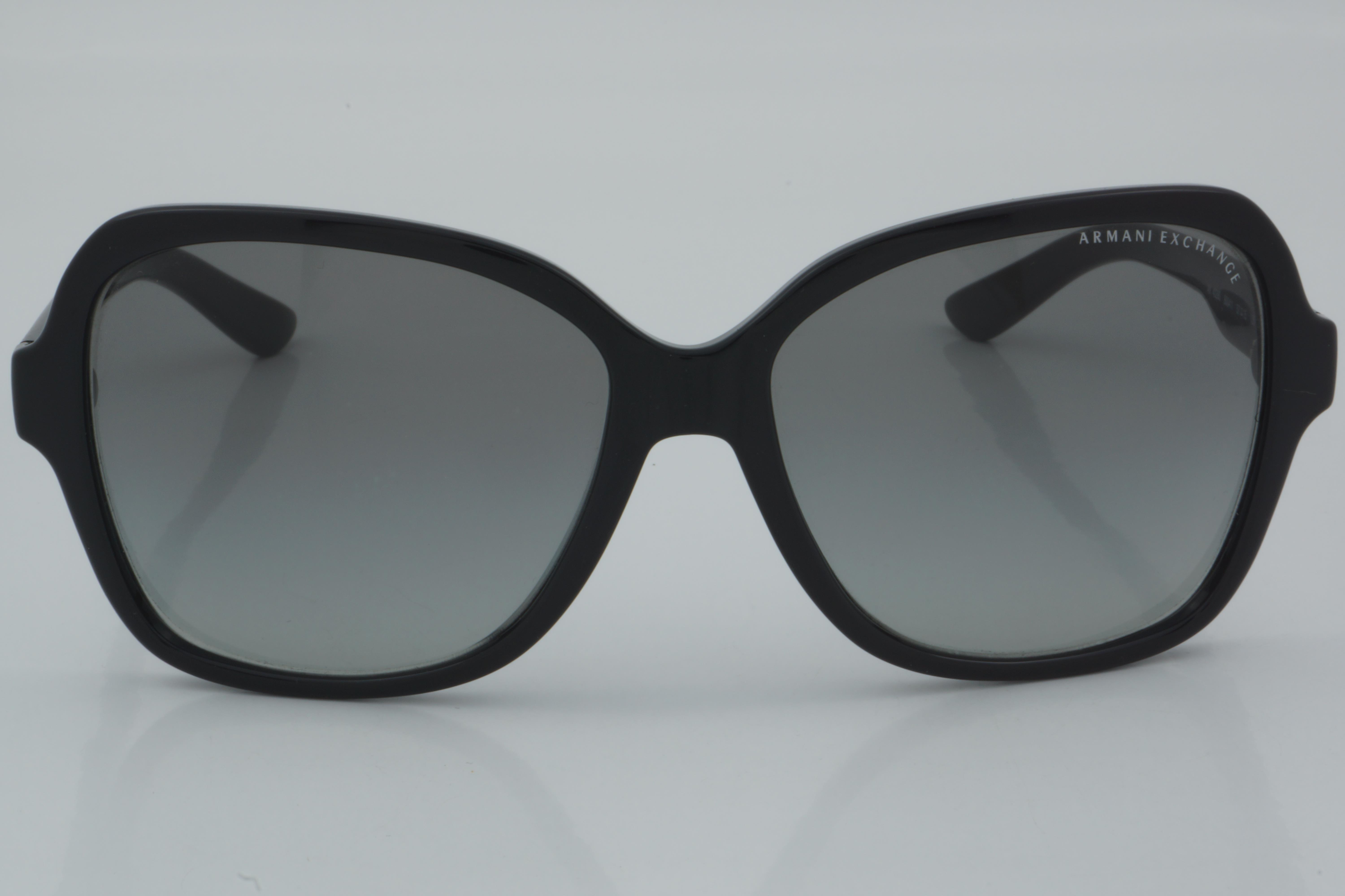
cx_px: 672
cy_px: 448
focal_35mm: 82
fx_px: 3082
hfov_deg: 24.6
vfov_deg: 16.6
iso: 100
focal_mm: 55
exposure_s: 1/4
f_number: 32
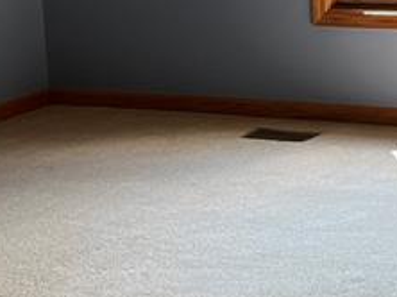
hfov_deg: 15.6
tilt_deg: -5.4
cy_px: -63
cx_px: 522
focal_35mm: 120
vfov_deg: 12.0
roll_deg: +3.5
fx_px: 1375
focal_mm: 5.1
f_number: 1.6
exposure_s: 1/120
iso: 80
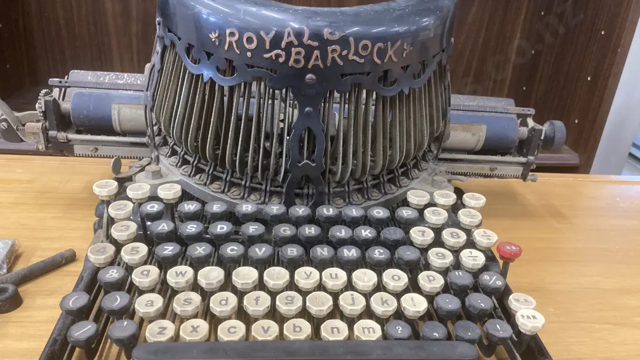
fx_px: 526
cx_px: 317
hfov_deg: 62.6
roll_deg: -4.7
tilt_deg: -26.4
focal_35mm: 31
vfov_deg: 37.7
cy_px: 203
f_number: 1.8
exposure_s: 1/50
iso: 200
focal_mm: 3.99
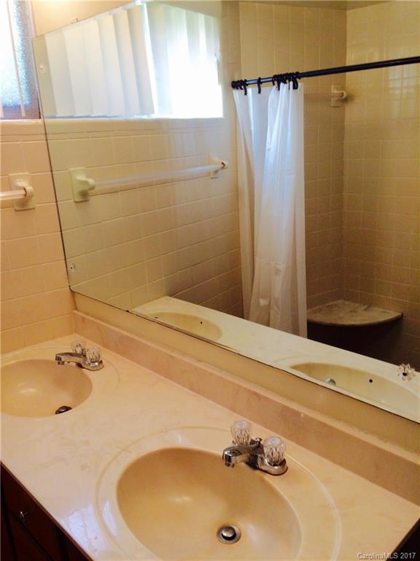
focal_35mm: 29
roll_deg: +3.4
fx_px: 469
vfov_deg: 61.7
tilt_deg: -16.4
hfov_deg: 48.2
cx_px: 210
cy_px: 280
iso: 40
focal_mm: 4.15
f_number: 2.2
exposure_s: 1/60
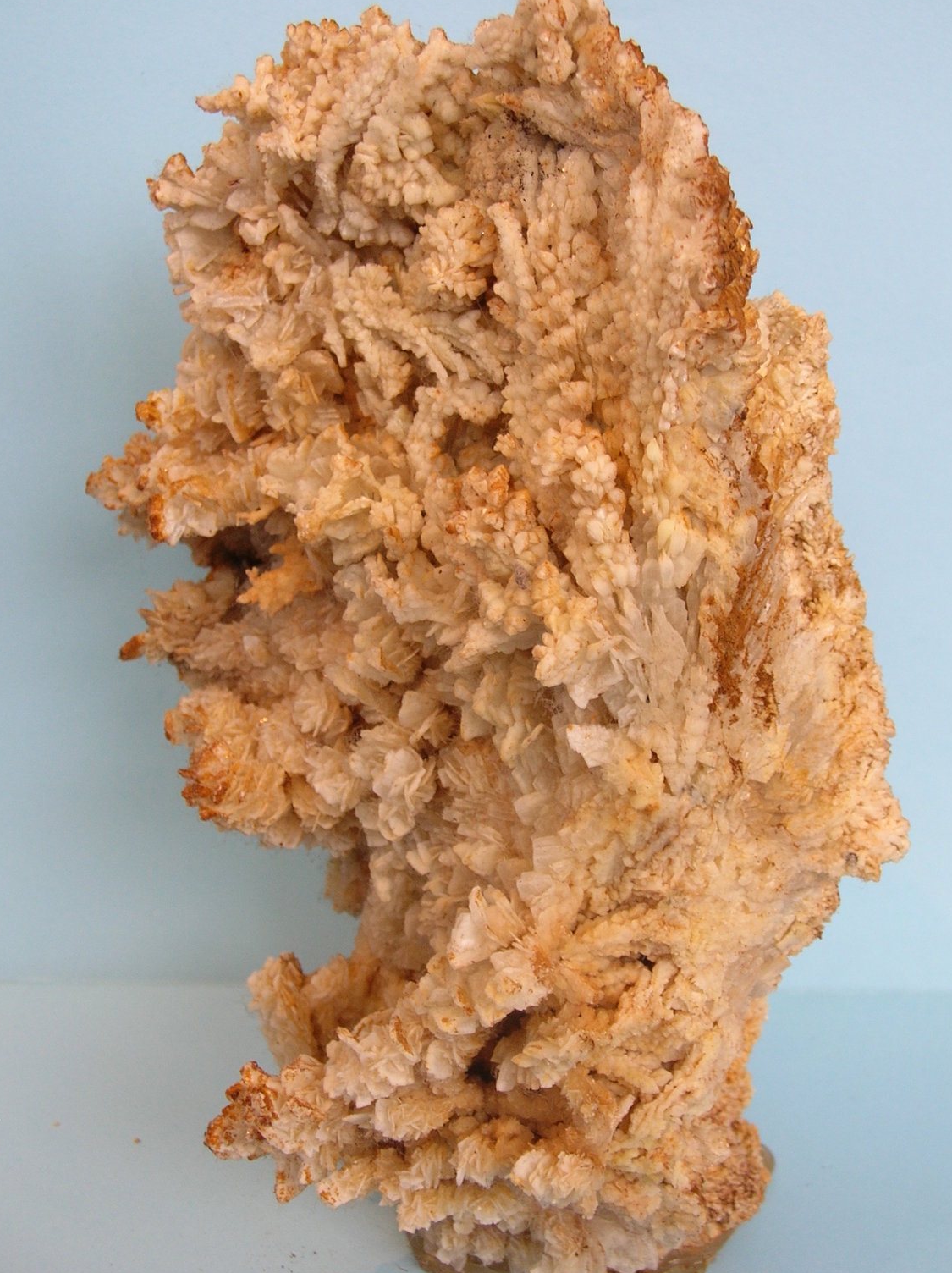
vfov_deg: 38.2
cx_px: 489
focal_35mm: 50
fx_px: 1837
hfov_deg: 29.1
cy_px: 625
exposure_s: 1/7.3
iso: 50
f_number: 2.9
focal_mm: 7.8
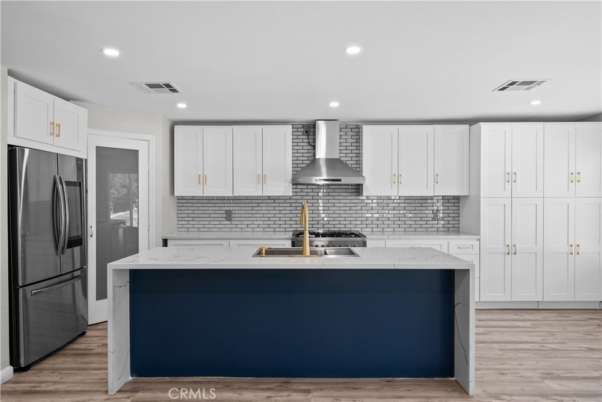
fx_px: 368
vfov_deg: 57.2
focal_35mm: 22
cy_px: 201
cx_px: 301
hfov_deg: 78.6
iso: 250
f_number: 9
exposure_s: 1/5
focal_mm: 22
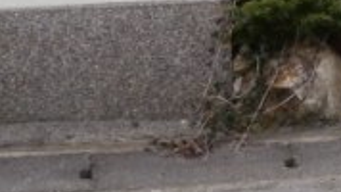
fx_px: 1925
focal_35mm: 213
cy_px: -380
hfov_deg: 9.3
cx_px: 764
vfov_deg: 5.4
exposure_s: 1/500
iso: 400
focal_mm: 17
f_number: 7.1
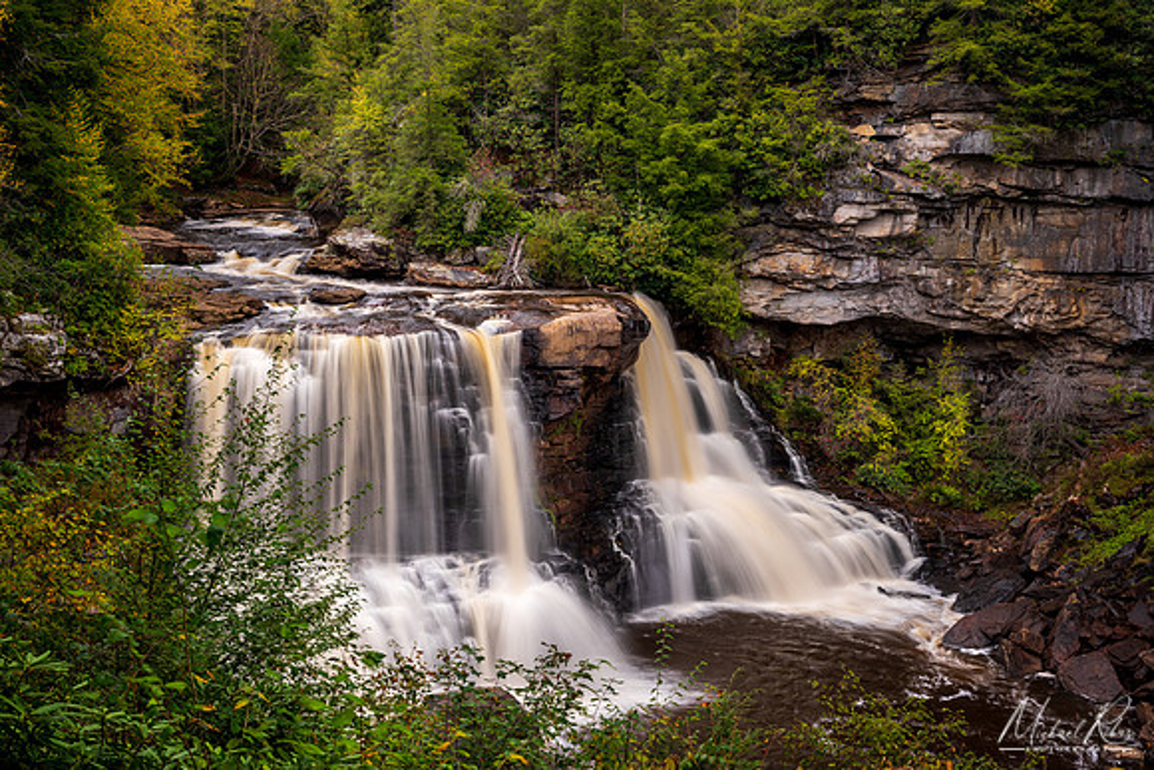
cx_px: 577
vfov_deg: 27.0
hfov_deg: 39.6
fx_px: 1603
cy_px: 385
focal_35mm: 50
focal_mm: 50
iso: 100
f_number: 8
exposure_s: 1/2
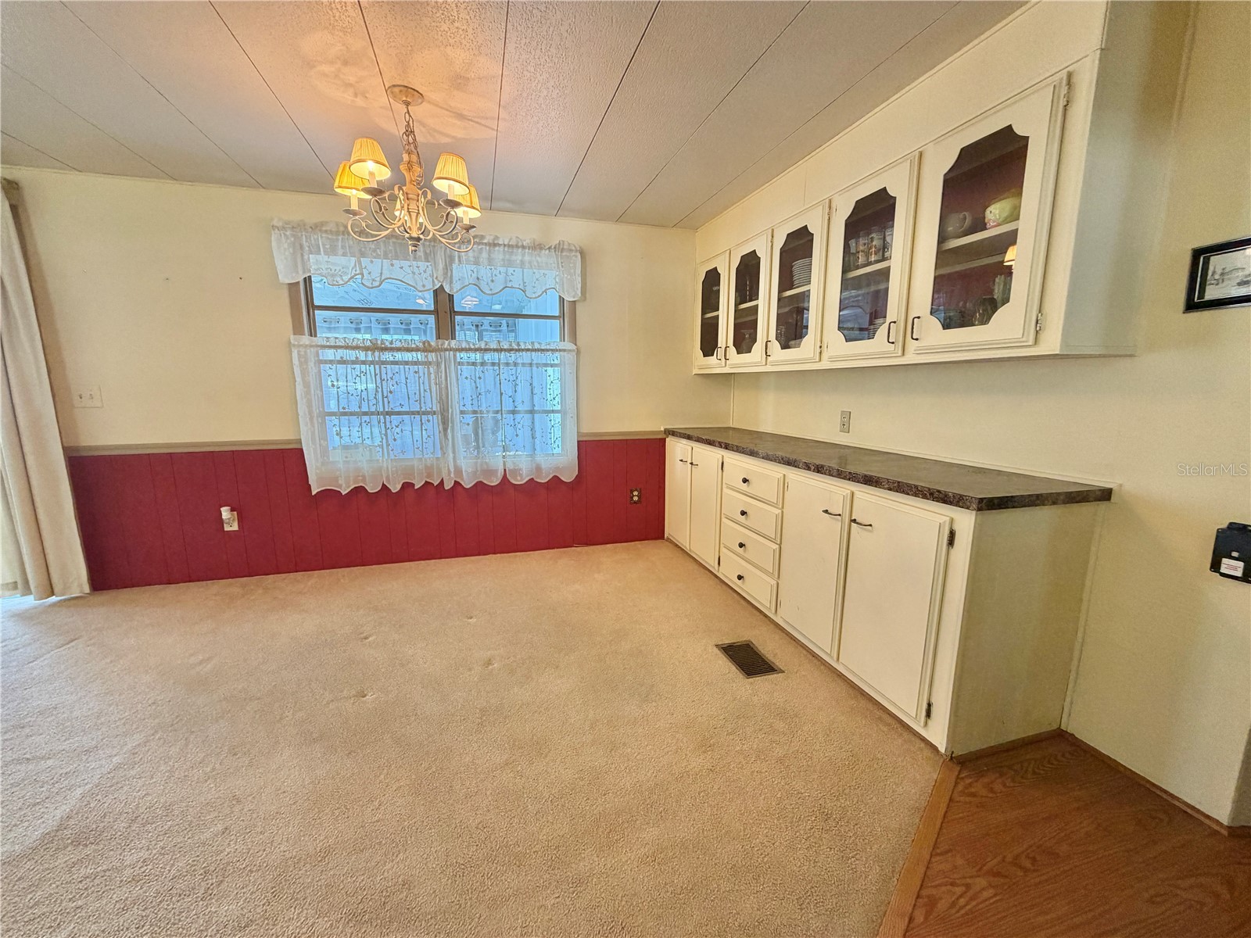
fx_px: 506
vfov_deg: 85.7
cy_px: 469
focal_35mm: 14
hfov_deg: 102.1
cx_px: 626
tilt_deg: -9.6
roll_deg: +0.5
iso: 160
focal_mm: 2.22
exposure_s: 1/60
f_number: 2.2
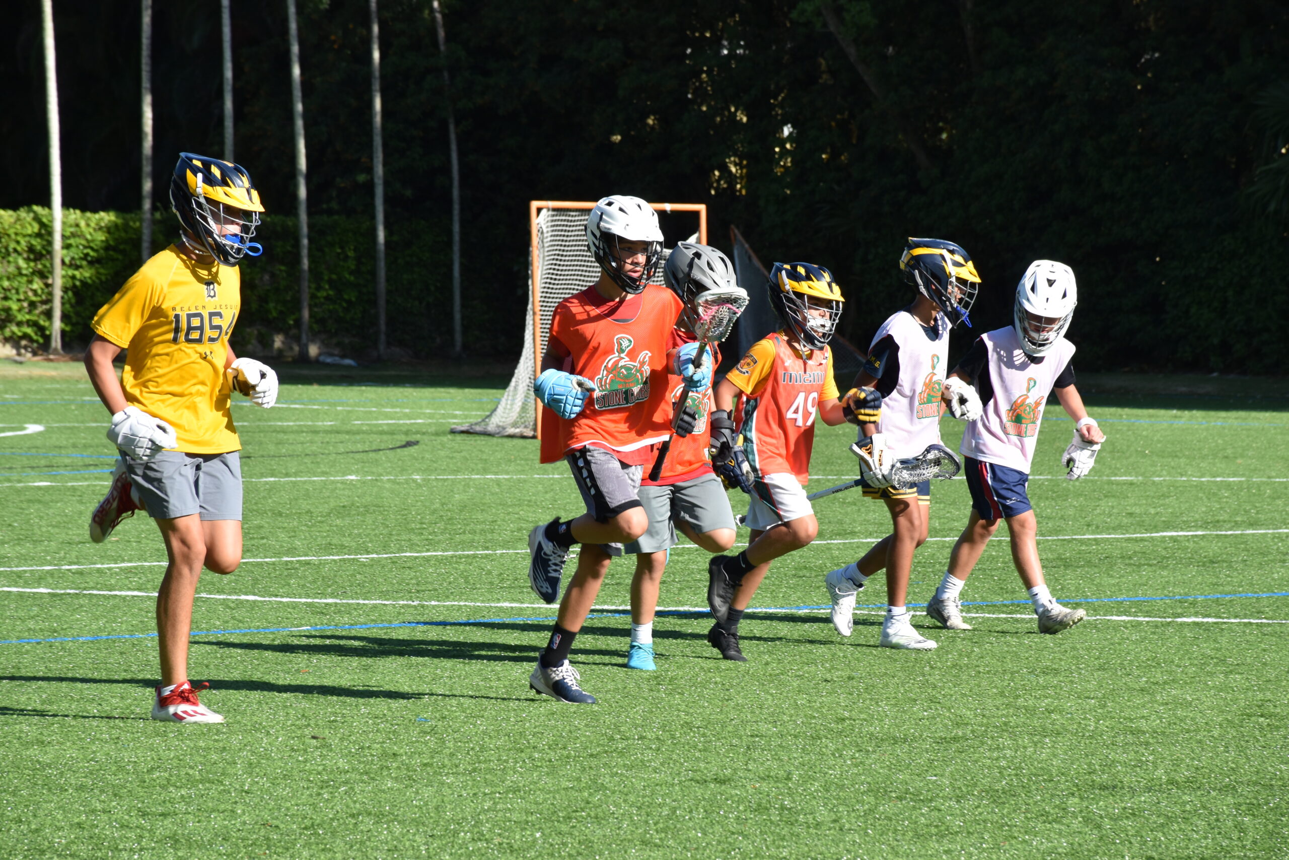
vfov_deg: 7.0
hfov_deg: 10.5
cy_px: 430
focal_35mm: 195
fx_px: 6982
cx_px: 644
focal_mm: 130
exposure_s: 1/320
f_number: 9
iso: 200
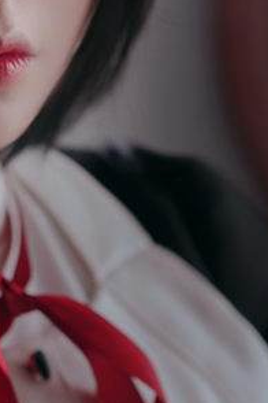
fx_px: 3383
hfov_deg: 4.5
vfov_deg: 6.8
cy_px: 275
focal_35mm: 303
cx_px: -182
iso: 200
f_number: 2
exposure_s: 1/250
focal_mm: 85
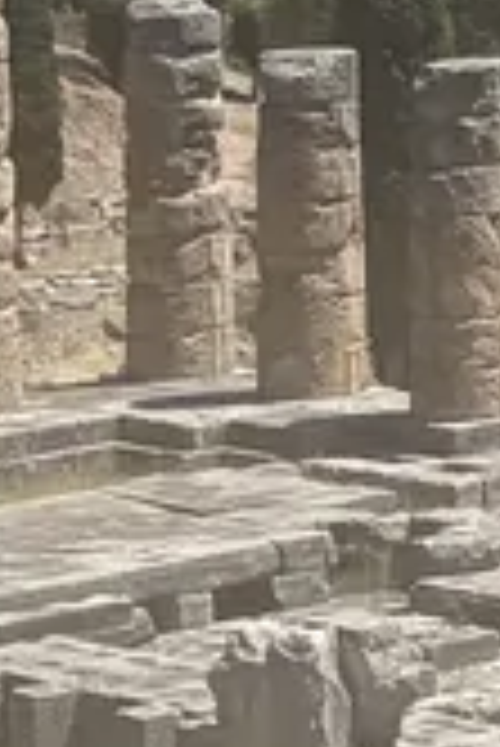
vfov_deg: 7.7
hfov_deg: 4.7
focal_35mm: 260
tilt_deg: +0.7
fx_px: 5405
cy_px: -590
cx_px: 2185
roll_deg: +2.3
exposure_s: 1/4608
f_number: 1.6
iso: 50
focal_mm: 5.96
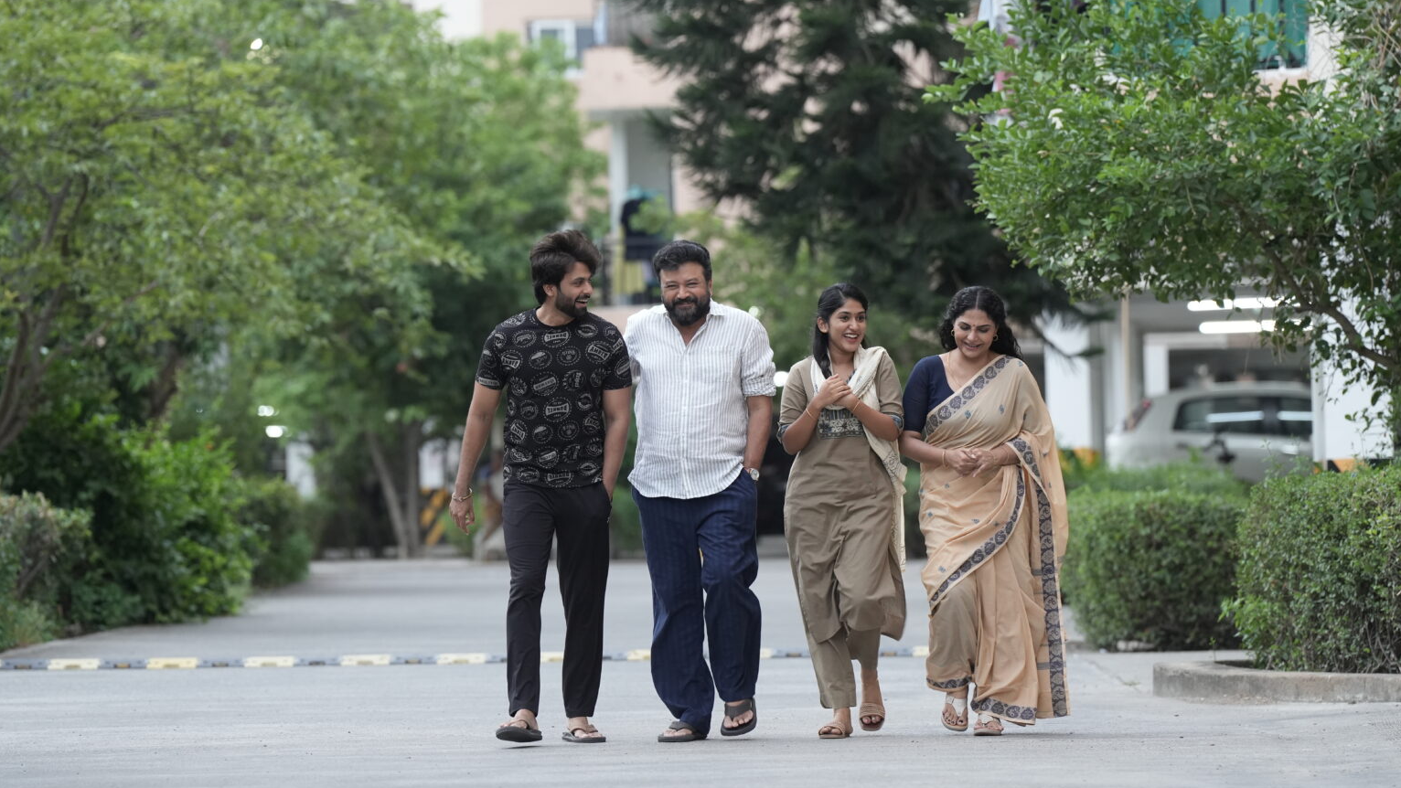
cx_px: 700
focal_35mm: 210
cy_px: 448
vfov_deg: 5.8
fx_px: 7802
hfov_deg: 10.3
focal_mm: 200
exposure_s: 1/160
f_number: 4
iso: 1600
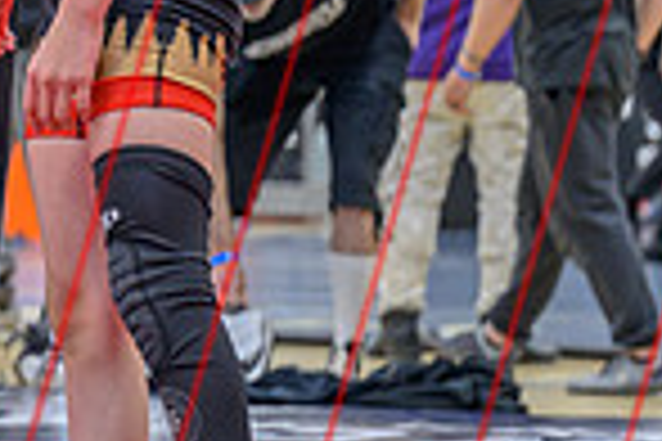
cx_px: -392
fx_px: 6013
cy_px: -33
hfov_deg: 6.2
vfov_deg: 4.2
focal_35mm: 327
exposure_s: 1/400
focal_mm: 70
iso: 1250
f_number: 2.8
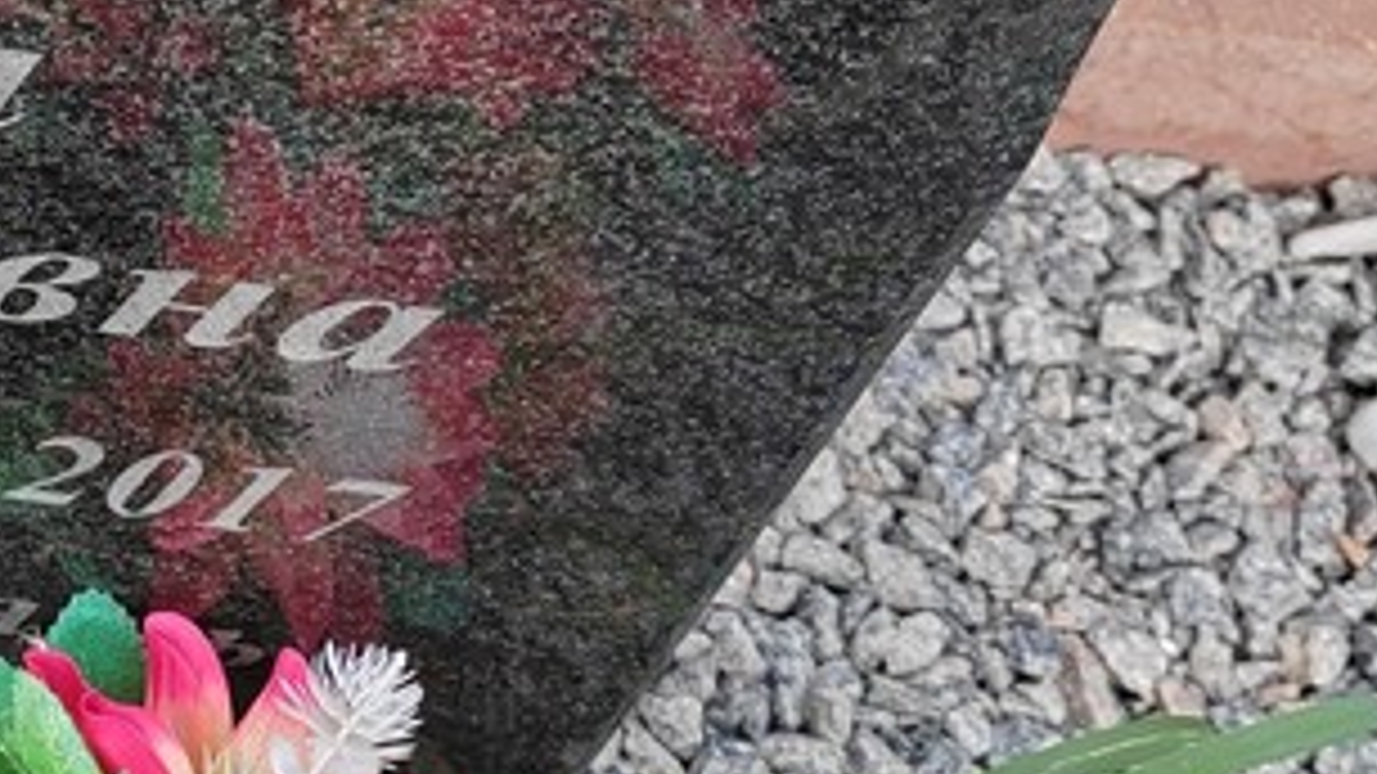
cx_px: -108
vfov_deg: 15.6
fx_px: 2811
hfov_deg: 25.6
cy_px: 234
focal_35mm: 77
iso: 100
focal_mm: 5.52
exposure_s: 1/330
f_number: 1.9
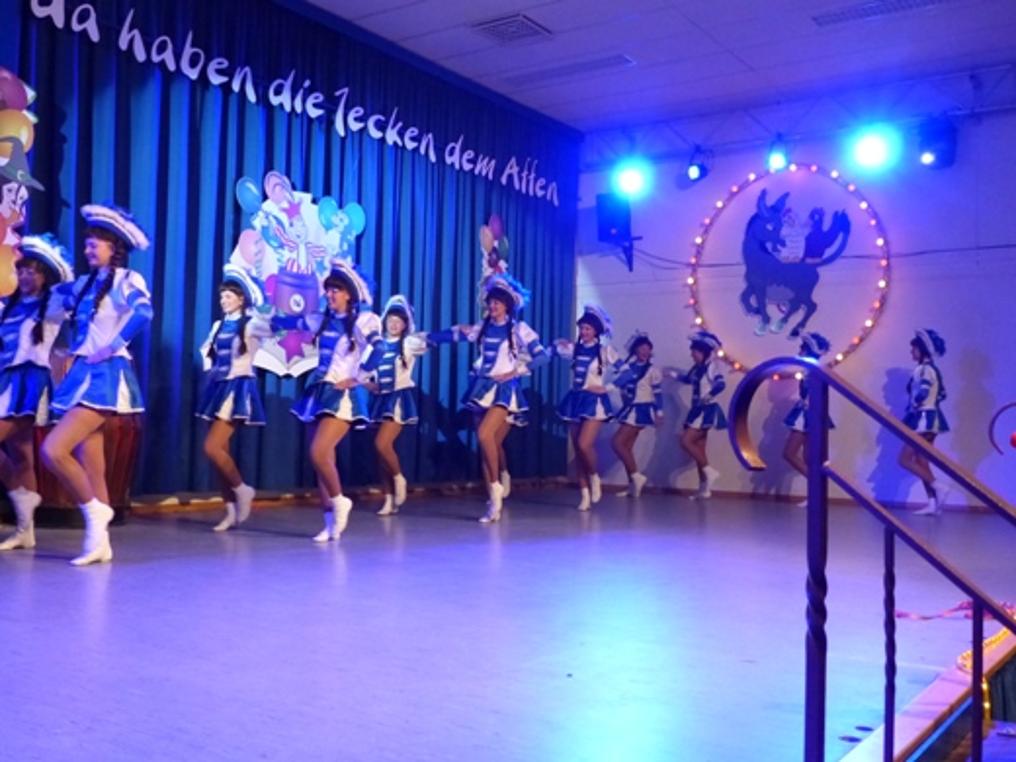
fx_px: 1027
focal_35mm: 35
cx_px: 508
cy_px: 381
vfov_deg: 40.7
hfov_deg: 52.6
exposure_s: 1/100
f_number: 2.8
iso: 800
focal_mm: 6.3
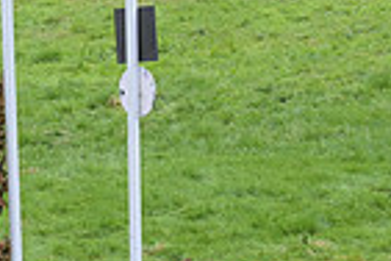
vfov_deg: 2.8
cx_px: -402
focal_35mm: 494
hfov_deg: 4.1
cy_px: 149
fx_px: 5365
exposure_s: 1/1250
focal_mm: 120
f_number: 5.6
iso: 1250
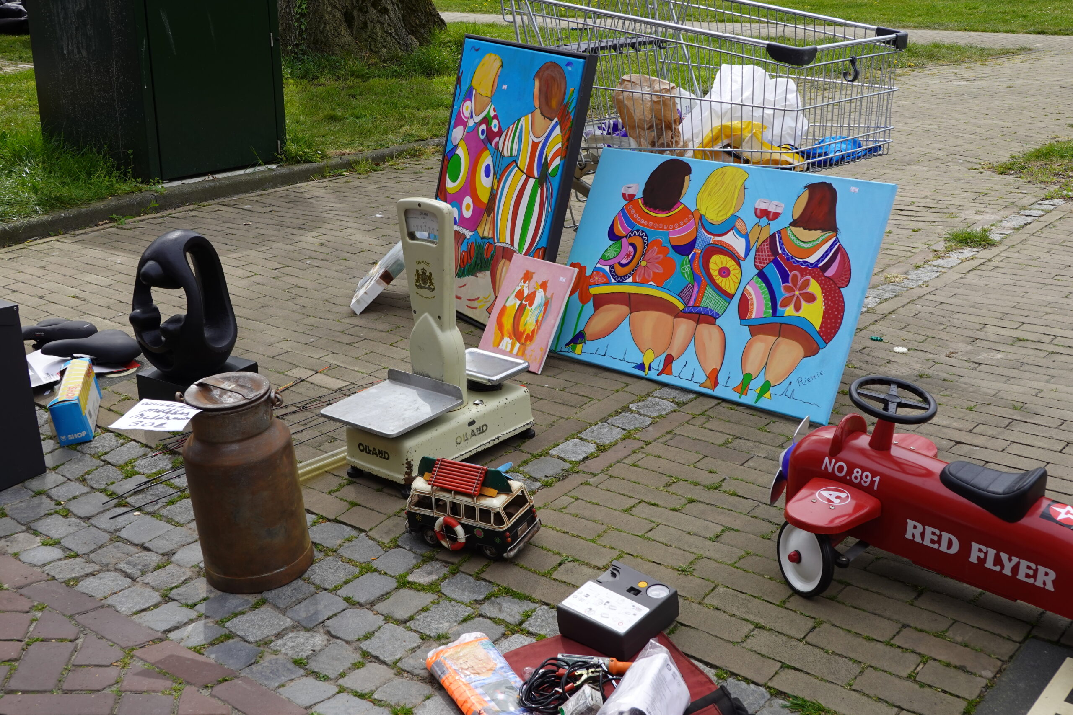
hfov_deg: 44.5
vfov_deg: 30.5
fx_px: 1311
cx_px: 536
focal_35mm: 44
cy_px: 358
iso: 100
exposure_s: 1/250
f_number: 5.6
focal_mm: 16.21
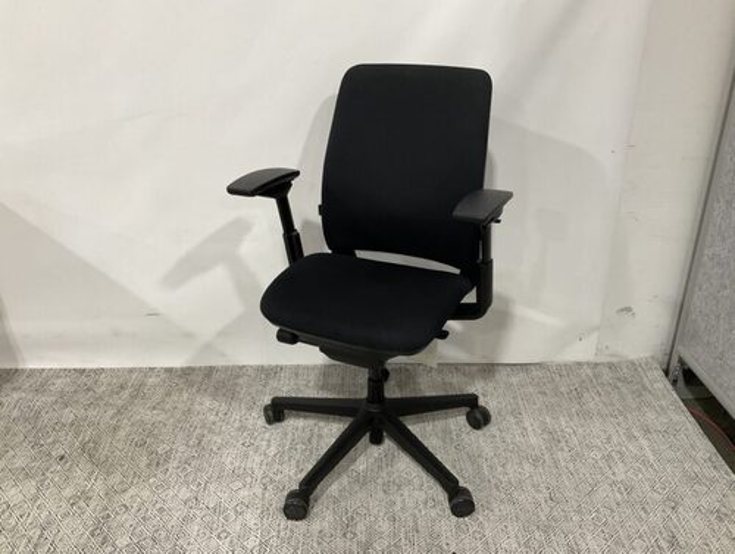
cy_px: 277
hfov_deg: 61.6
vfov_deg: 48.4
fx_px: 617
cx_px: 368
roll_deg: +0.2
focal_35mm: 29
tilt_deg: -24.5
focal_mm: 3
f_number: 1.8
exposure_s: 1/50
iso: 100
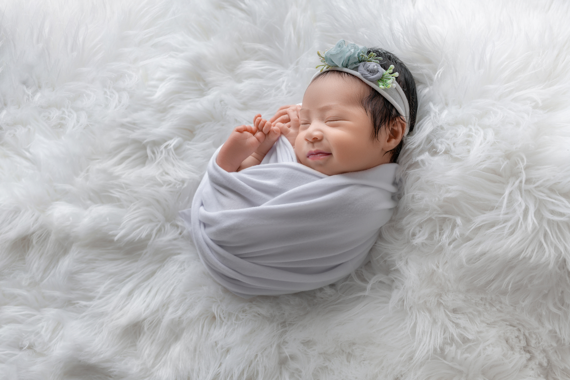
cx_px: 285
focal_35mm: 28
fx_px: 443
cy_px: 190
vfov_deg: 46.4
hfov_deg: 65.5
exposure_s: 1/200
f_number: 5.6
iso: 100
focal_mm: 28
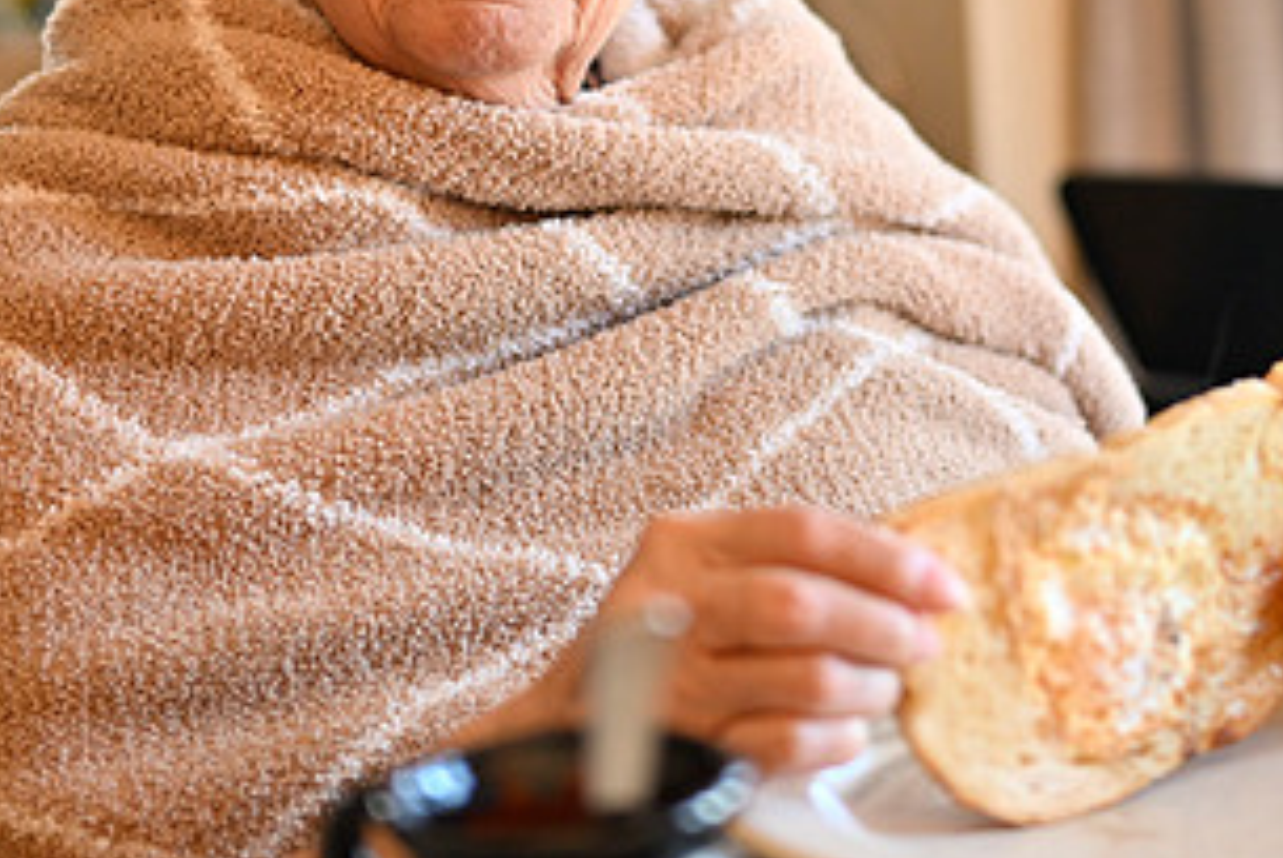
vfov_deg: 17.8
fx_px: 2711
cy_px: 116
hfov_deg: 26.6
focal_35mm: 76
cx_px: 761
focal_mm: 40
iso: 450
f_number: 2
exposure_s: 1/100
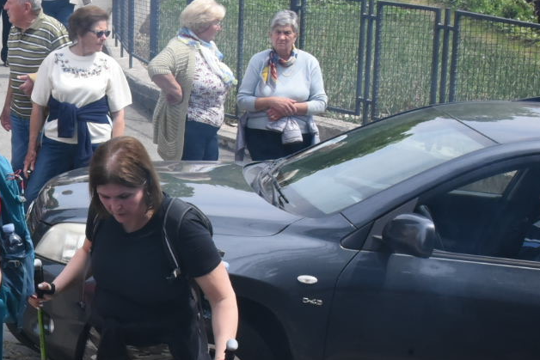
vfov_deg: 13.9
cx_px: -106
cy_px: 263
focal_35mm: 98
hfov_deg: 19.6
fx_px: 1470
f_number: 18
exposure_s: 1/1250
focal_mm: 38
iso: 3200
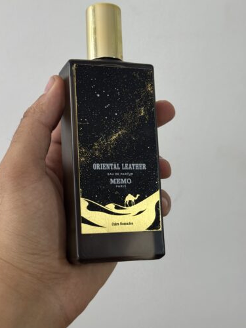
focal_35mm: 55
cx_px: 116
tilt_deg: -27.5
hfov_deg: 26.6
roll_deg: +0.2
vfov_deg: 34.9
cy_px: 167
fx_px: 521
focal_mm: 6.76
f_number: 1.78
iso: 100
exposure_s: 1/50
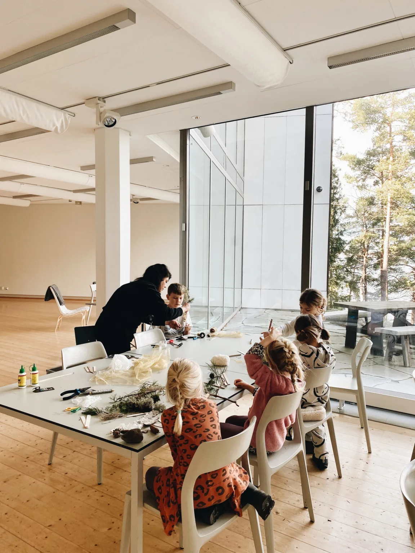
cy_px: 276
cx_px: 208
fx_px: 416
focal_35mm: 26
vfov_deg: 67.3
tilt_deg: -1.8
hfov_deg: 53.1
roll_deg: -1.0
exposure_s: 1/121
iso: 50
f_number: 1.8
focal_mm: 4.25
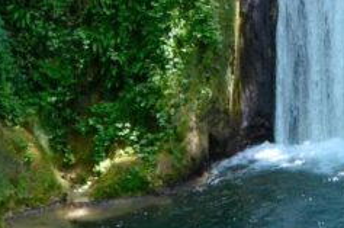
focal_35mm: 84
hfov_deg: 23.5
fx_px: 803
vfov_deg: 15.3
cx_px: 316
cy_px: -78
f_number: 3.8
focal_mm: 13
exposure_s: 1/400
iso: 400
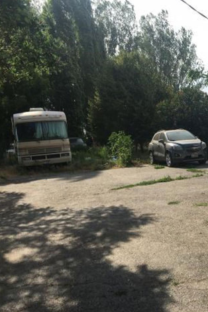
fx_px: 355
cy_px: 158
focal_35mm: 41
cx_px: 187
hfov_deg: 31.1
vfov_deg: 47.4
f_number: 2.2
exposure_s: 1/1282
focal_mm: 4.15
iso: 25
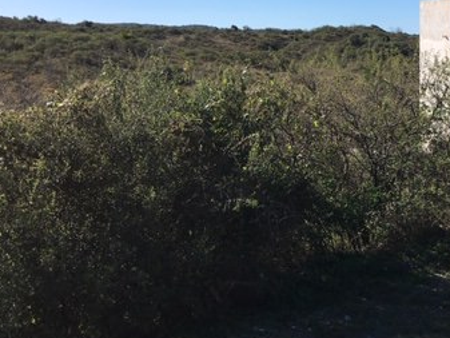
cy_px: 166
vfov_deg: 26.6
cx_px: 377
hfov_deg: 33.6
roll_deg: +0.7
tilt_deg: -8.2
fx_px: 715
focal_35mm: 55
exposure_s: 1/1304
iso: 25
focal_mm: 4.15
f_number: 2.2
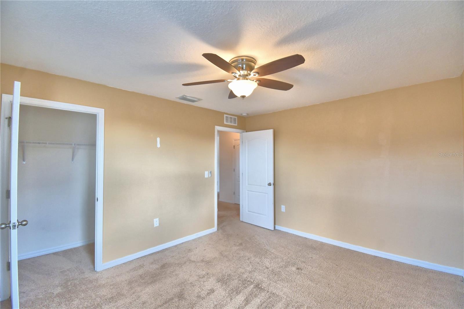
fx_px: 193
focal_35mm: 15
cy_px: 154
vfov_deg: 77.3
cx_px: 232
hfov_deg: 100.4
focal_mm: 10
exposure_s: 1/80
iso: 400
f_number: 4.5
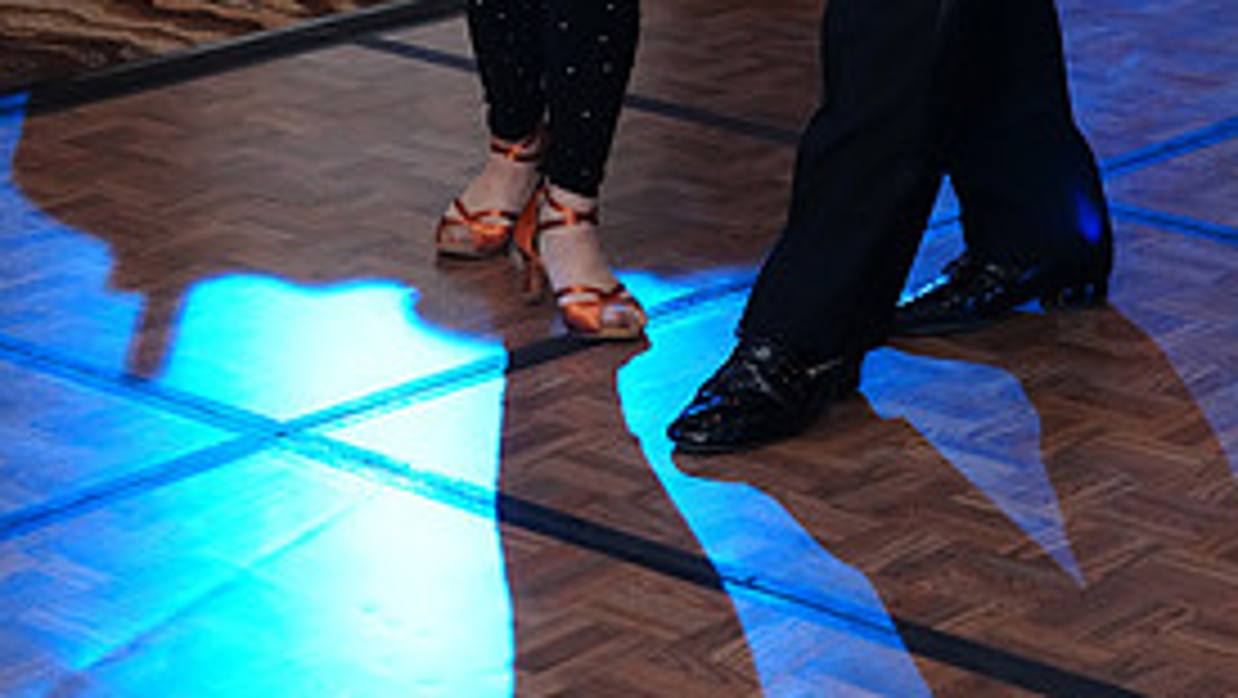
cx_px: 795
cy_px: -500
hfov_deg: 18.6
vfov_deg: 10.1
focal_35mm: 115
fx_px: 3777
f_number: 5
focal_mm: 52
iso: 4000
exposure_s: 1/200
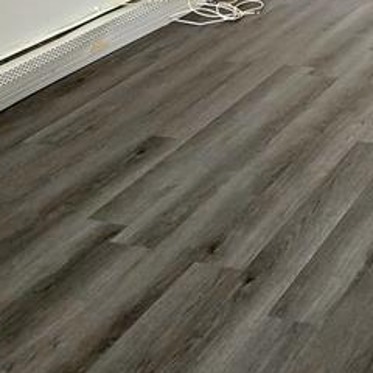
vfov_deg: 26.7
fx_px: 597
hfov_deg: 25.8
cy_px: -160
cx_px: 560
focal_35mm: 49
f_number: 2.2
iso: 100
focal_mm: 2.2
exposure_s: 1/60
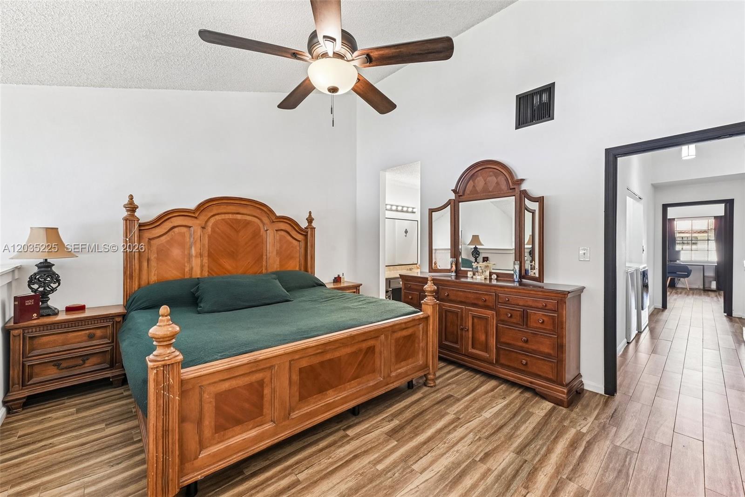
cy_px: 248
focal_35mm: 14
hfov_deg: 104.3
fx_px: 290
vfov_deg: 81.2
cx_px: 372
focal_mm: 14
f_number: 9
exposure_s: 1/5
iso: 320
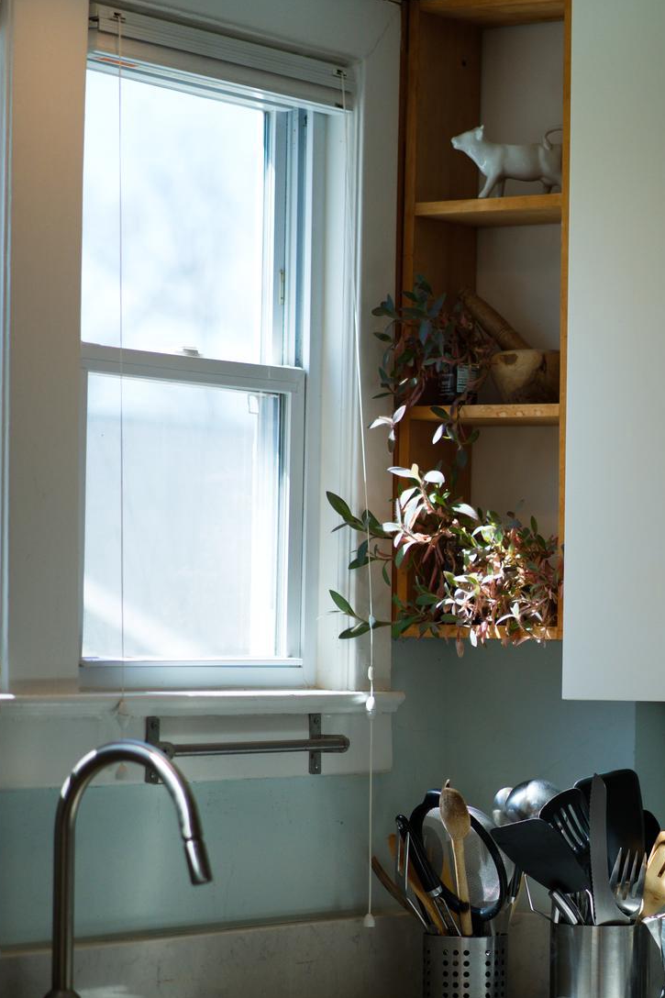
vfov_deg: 17.0
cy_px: 657
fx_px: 3326
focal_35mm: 120
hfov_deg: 11.4
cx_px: 383
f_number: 1.8
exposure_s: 1/2500
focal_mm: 85
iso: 320
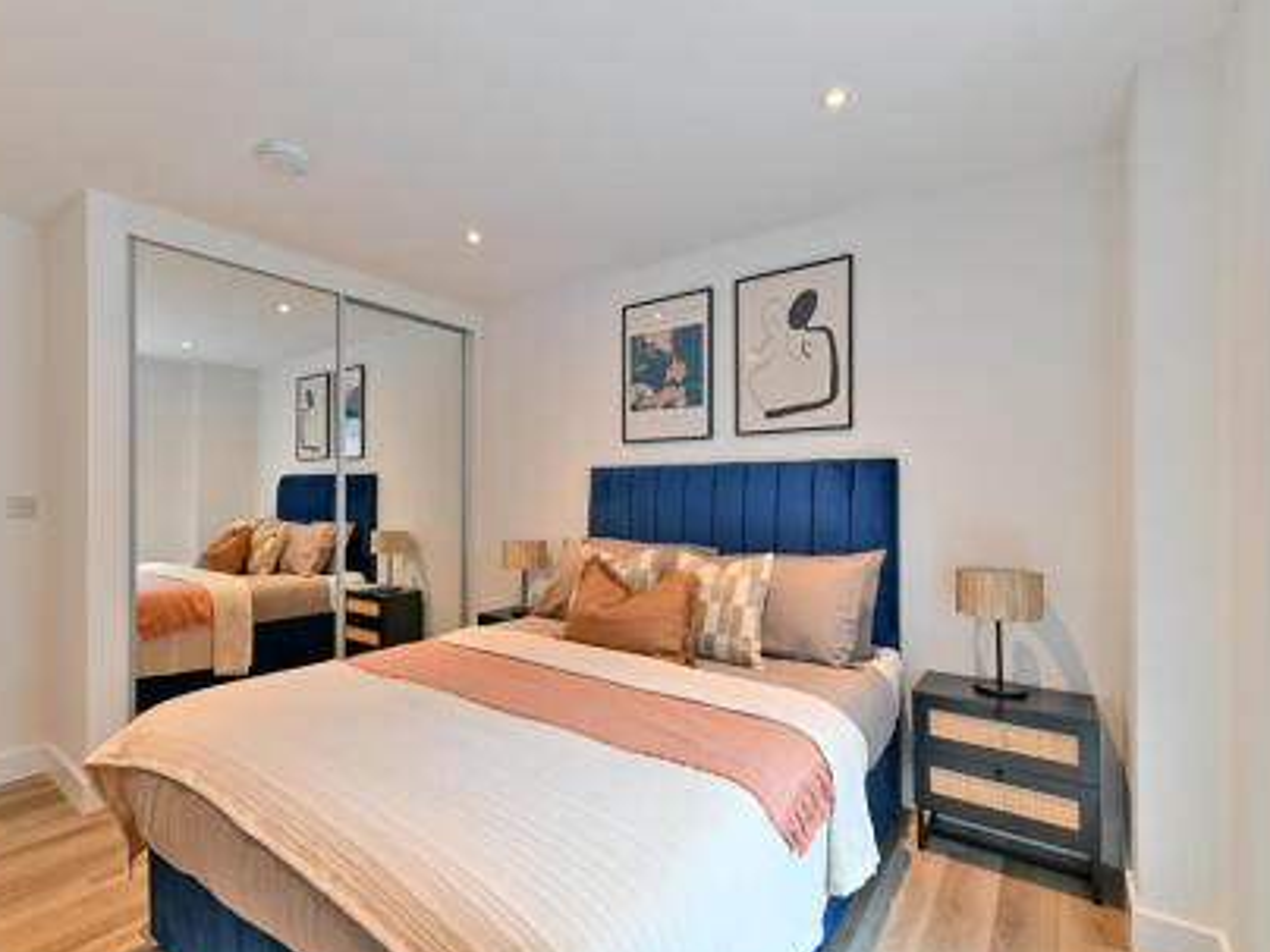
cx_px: 604
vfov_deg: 74.7
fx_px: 624
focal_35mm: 17
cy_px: 485
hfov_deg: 91.0
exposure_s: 1
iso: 100
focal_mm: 15
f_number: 10
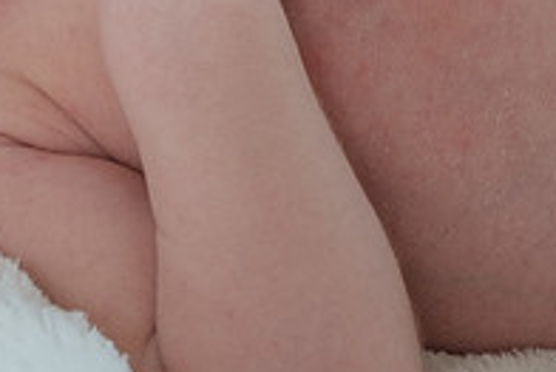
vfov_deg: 7.0
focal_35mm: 196
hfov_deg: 10.3
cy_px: 109
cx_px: -139
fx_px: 3029
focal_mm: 25.7
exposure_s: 1/210
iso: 800
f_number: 4
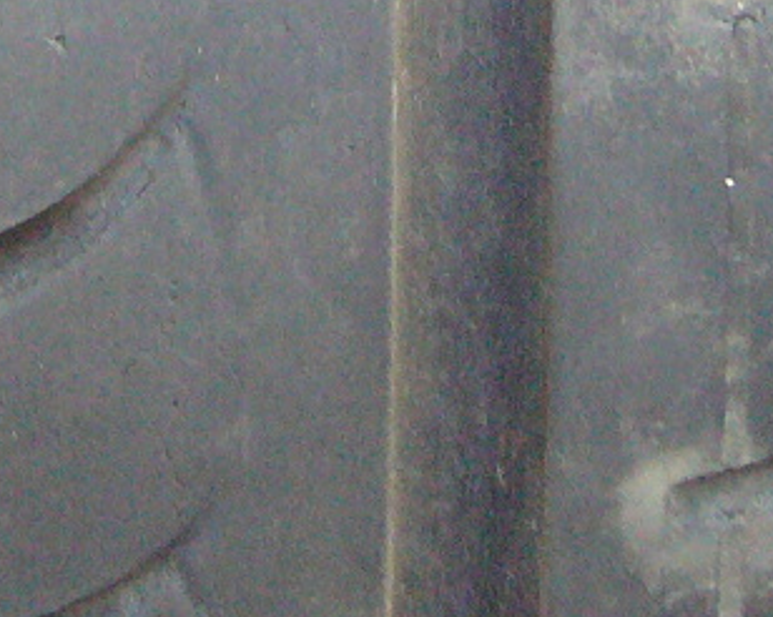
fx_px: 3247
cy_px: -547
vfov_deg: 10.2
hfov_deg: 13.5
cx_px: 171
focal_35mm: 142
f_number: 2.8
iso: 400
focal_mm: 5.8
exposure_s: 1/125
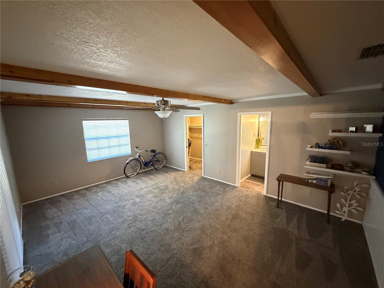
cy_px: 144
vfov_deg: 85.7
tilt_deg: -8.3
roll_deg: +1.1
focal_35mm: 14
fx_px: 155
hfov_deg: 102.1
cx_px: 192
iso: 1250
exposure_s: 1/60
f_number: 2.2
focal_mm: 2.22
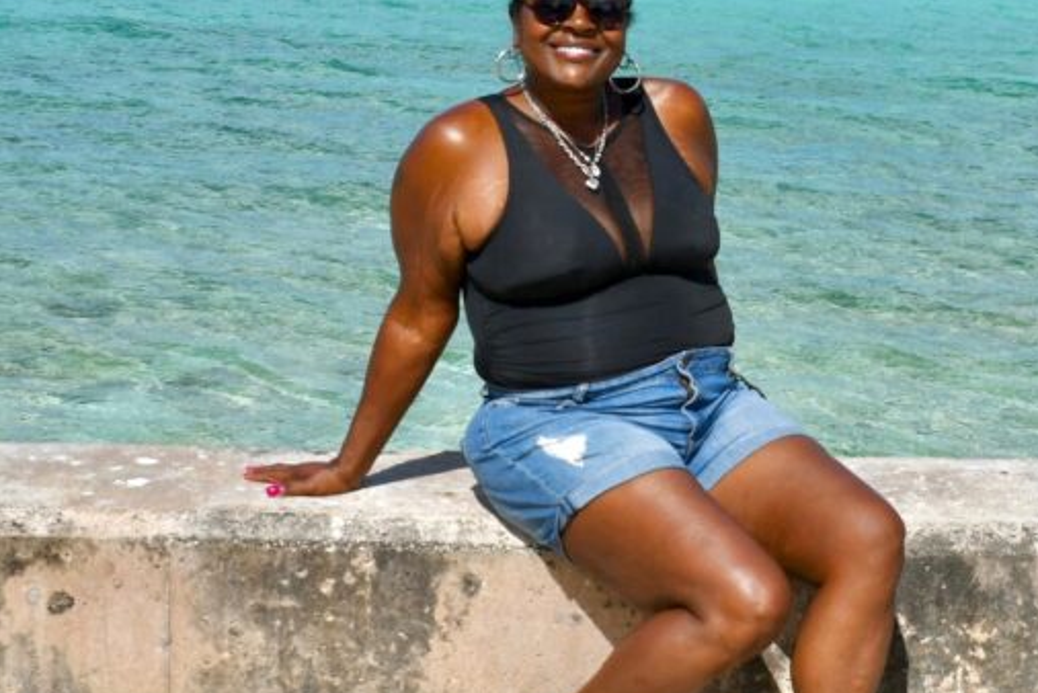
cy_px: 403
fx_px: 2683
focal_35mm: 93
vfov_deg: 14.7
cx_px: 589
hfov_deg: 21.9
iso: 100
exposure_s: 1/400
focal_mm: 31
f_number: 10
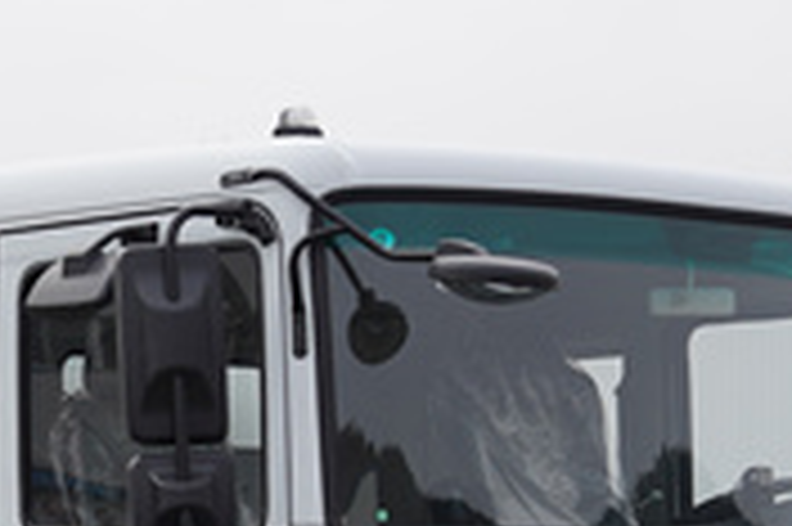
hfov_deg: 12.7
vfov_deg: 8.5
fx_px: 3495
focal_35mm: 159
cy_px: 663
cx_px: -40
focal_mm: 35
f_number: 3.2
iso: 125
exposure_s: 1/800
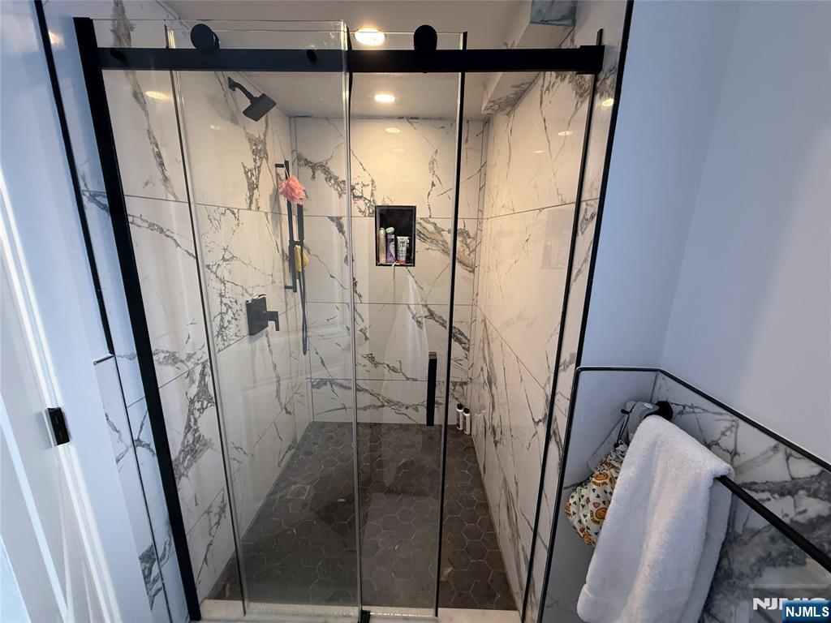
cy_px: 312
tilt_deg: -12.9
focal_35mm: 14
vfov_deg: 85.7
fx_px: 336
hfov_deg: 102.1
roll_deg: -1.1
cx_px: 416
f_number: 2.2
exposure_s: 1/60
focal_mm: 2.22
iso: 250
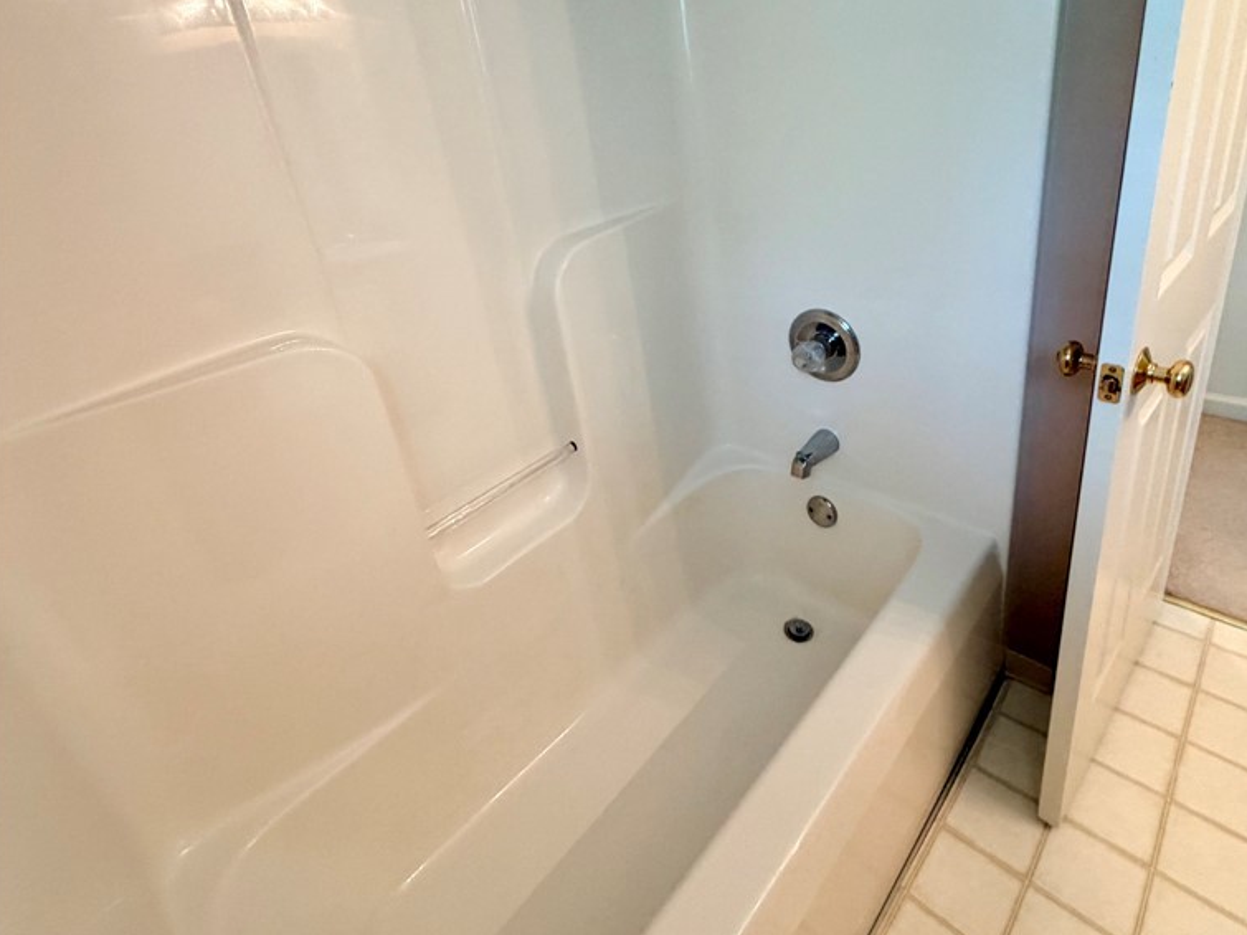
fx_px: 684
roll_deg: +9.1
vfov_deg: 67.4
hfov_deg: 84.7
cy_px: 340
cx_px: 626
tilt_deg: -22.6
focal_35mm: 19
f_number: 2.2
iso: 250
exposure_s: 1/60
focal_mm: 2.22
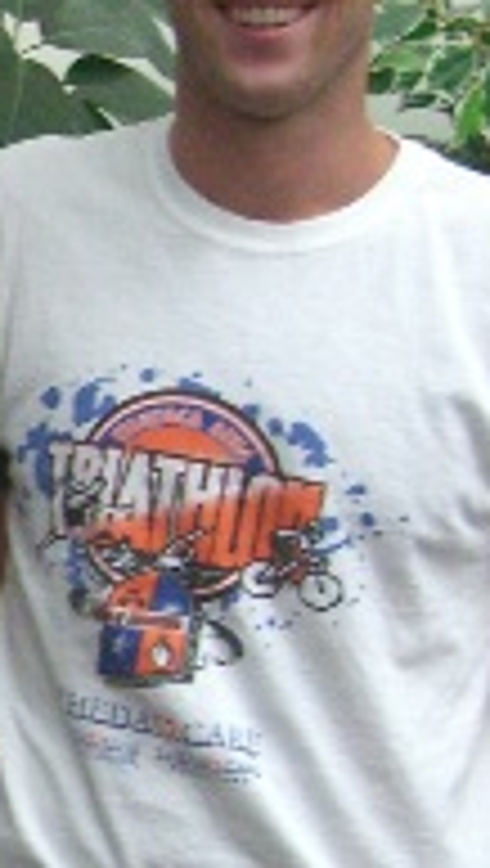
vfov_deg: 15.6
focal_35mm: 137
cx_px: -562
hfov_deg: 8.3
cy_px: 585
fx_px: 3155
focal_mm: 7.9
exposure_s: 1/125
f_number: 2.8
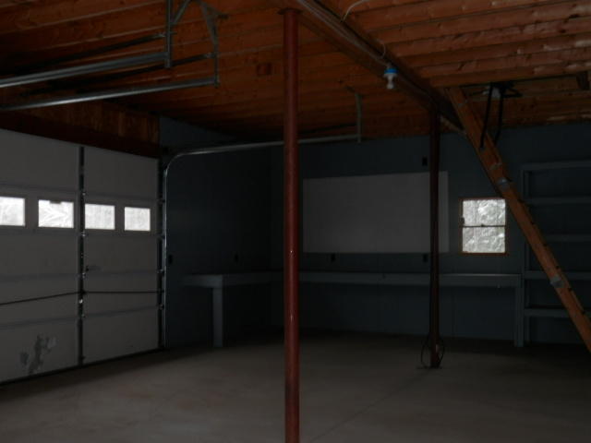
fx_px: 632
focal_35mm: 37
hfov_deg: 50.1
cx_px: 296
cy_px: 222
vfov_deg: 38.7
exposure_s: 1/40
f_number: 3.6
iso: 100
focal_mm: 6.6
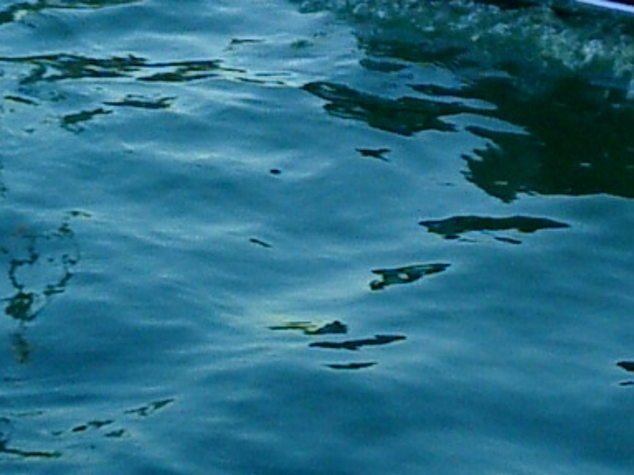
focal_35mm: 120
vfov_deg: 11.7
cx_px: 743
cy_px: -266
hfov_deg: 15.8
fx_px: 2198
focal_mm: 7.5
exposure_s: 1/125
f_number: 3.2
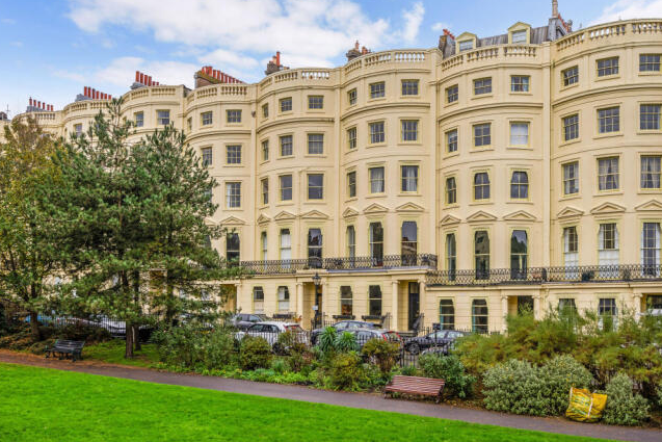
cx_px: 333
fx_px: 662
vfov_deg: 36.9
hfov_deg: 53.1
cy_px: 221
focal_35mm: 36
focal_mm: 35
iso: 500
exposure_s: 1/50
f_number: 10
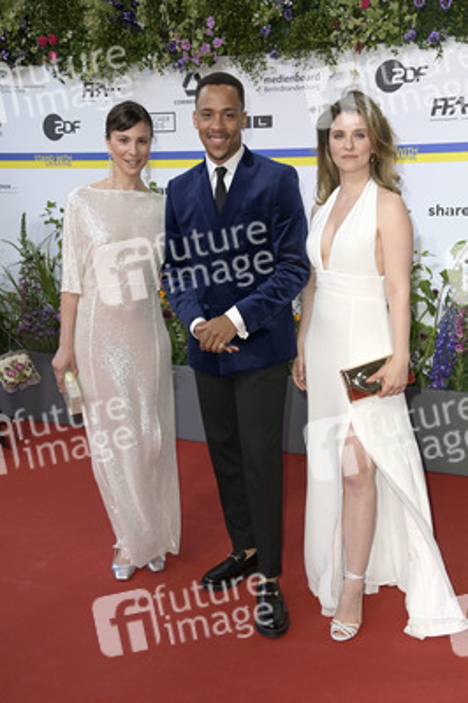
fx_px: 938
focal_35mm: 48
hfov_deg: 28.0
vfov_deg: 41.1
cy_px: 352
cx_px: 234
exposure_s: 1/250
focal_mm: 48
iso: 640
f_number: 6.3
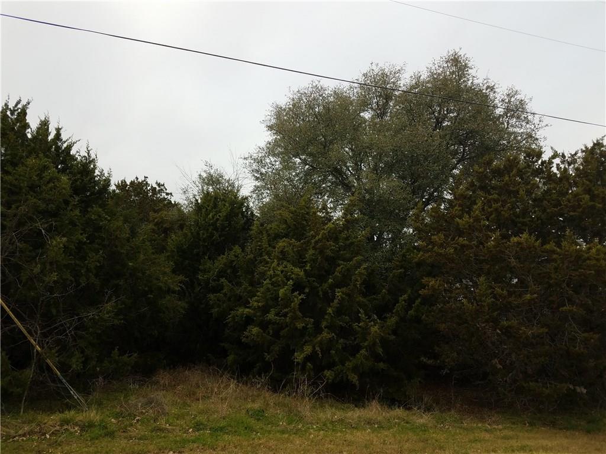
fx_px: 455
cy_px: 227
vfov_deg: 53.1
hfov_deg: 67.3
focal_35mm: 26
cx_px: 303
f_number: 1.7
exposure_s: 1/1144
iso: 40
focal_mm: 4.2
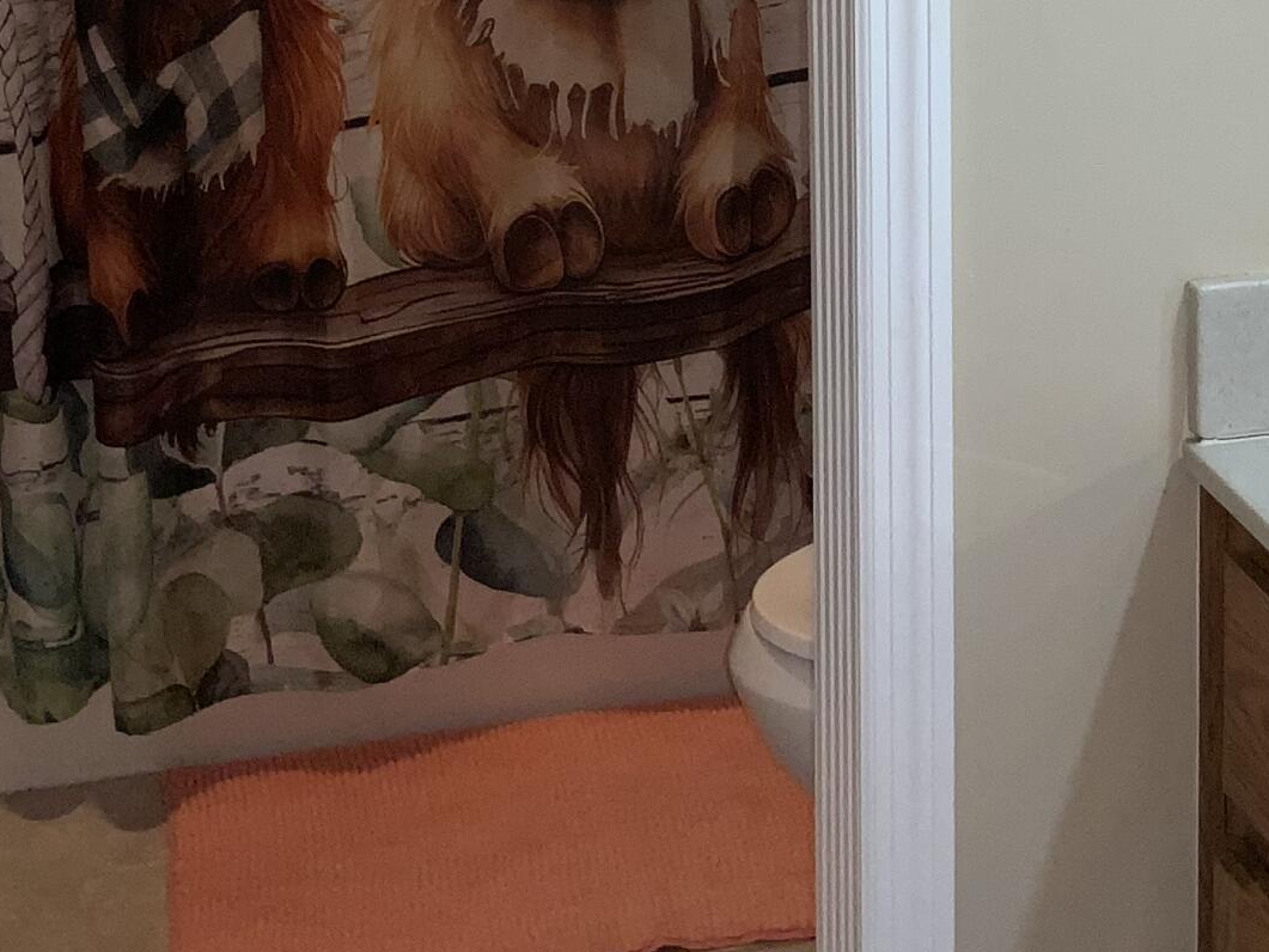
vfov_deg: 17.1
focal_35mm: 82
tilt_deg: -7.3
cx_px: 1039
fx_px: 3006
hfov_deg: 23.4
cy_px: -224
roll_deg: -0.1
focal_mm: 3
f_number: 1.8
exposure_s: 1/60
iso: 40
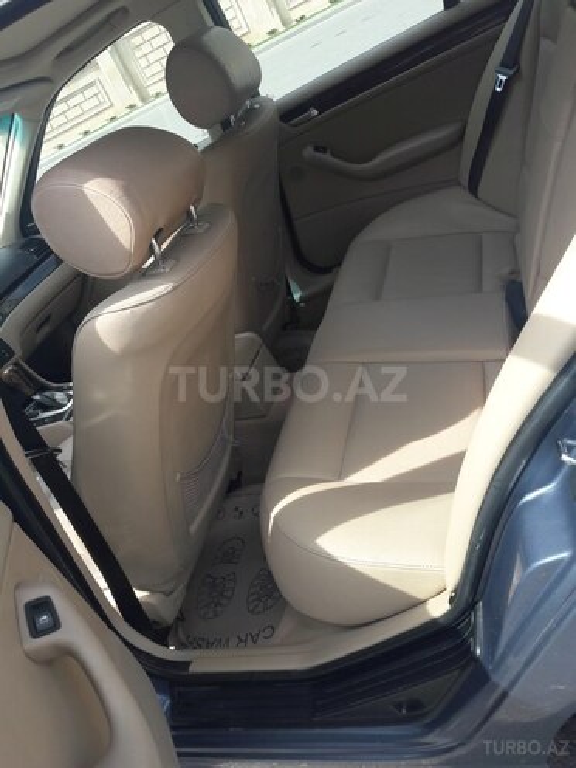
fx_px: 621
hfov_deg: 49.7
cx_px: 288
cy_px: 384
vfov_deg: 63.4
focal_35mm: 28
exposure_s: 1/445
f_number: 1.9
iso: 40
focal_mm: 3.7
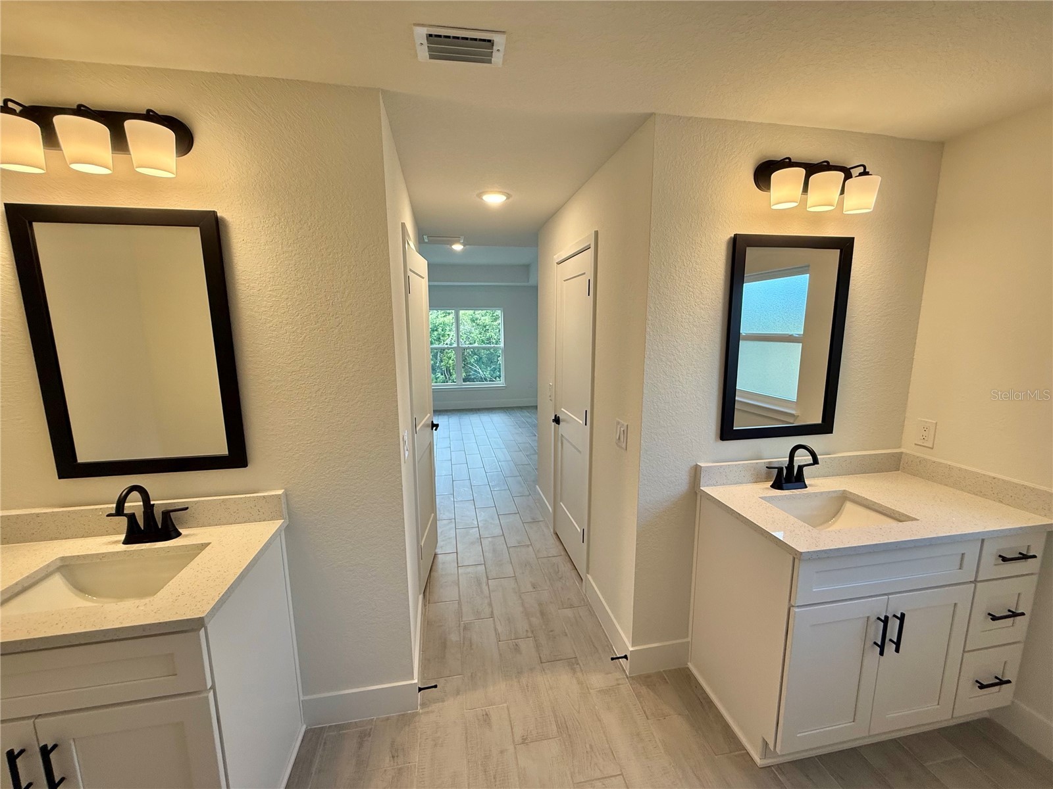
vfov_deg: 85.7
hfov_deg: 102.1
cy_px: 394
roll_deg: +0.8
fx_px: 426
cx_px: 526
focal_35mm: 14
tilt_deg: -6.6
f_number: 2.2
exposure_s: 1/120
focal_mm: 2.22
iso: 100
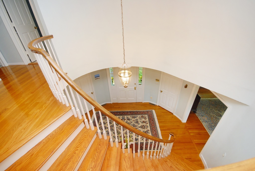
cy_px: 86
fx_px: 106
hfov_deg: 100.3
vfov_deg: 77.5
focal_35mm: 15
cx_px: 128
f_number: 5.6
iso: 400
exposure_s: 1/60
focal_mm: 10
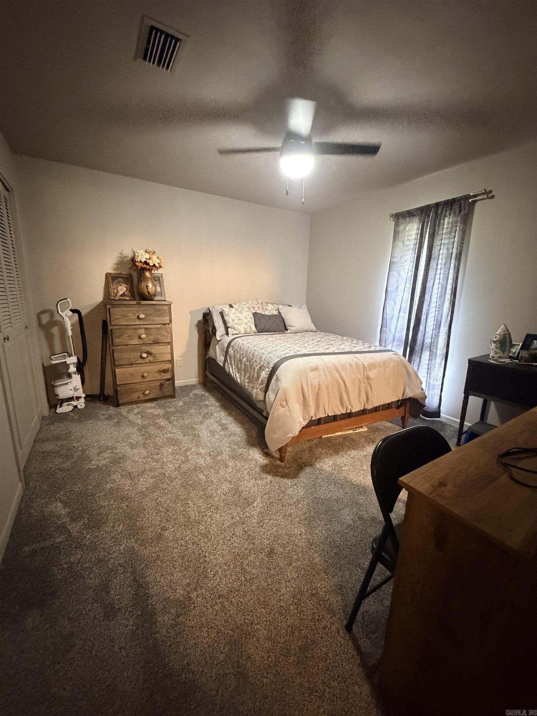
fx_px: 290
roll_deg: -1.5
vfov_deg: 102.1
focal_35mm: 14
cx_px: 268
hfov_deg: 85.7
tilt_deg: -11.9
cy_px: 358
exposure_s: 1/40
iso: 1250
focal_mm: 2.22
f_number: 2.2
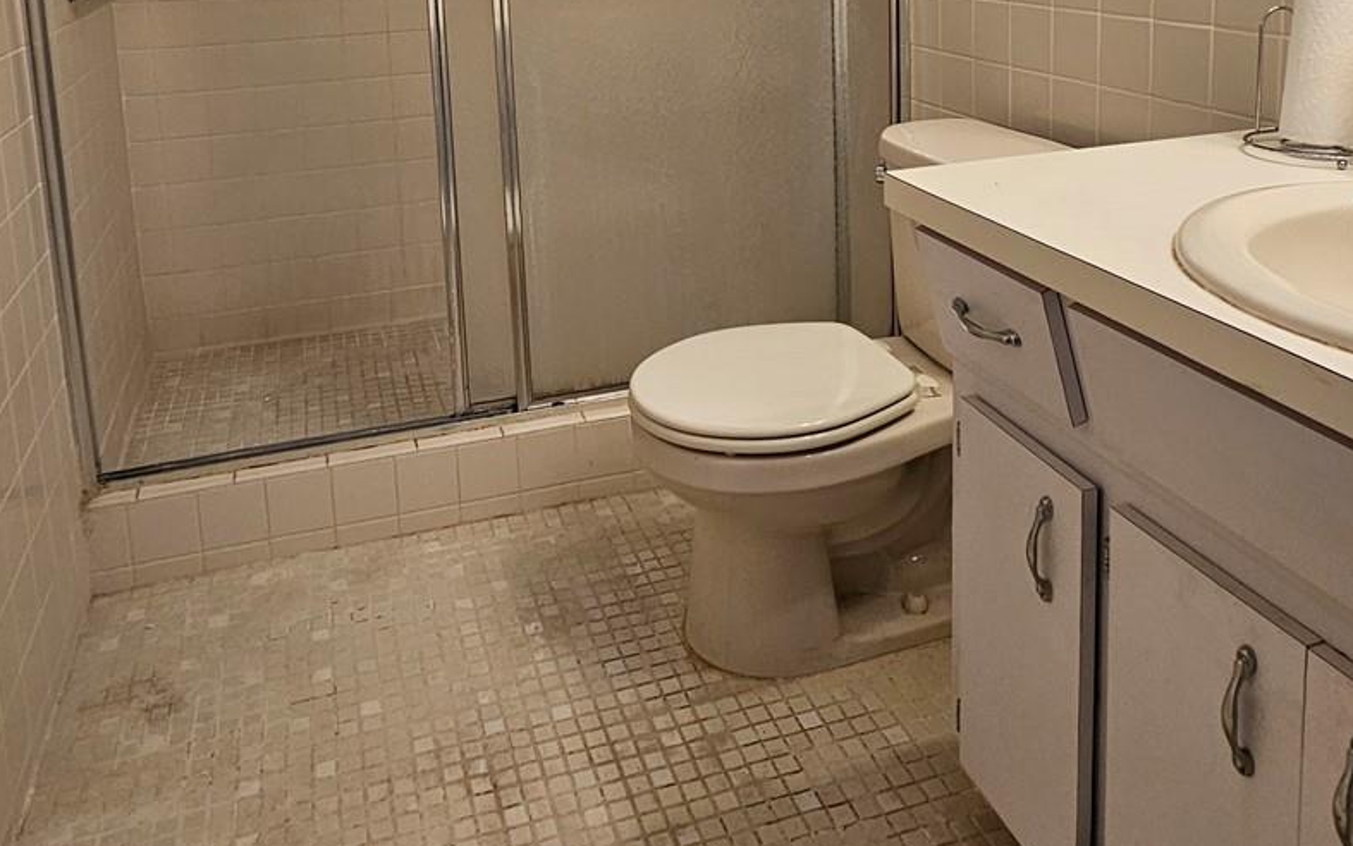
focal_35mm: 28
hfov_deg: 66.4
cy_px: 58
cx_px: 626
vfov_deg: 40.6
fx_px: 1033
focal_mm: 2.2
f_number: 2.2
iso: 160
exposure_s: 1/60
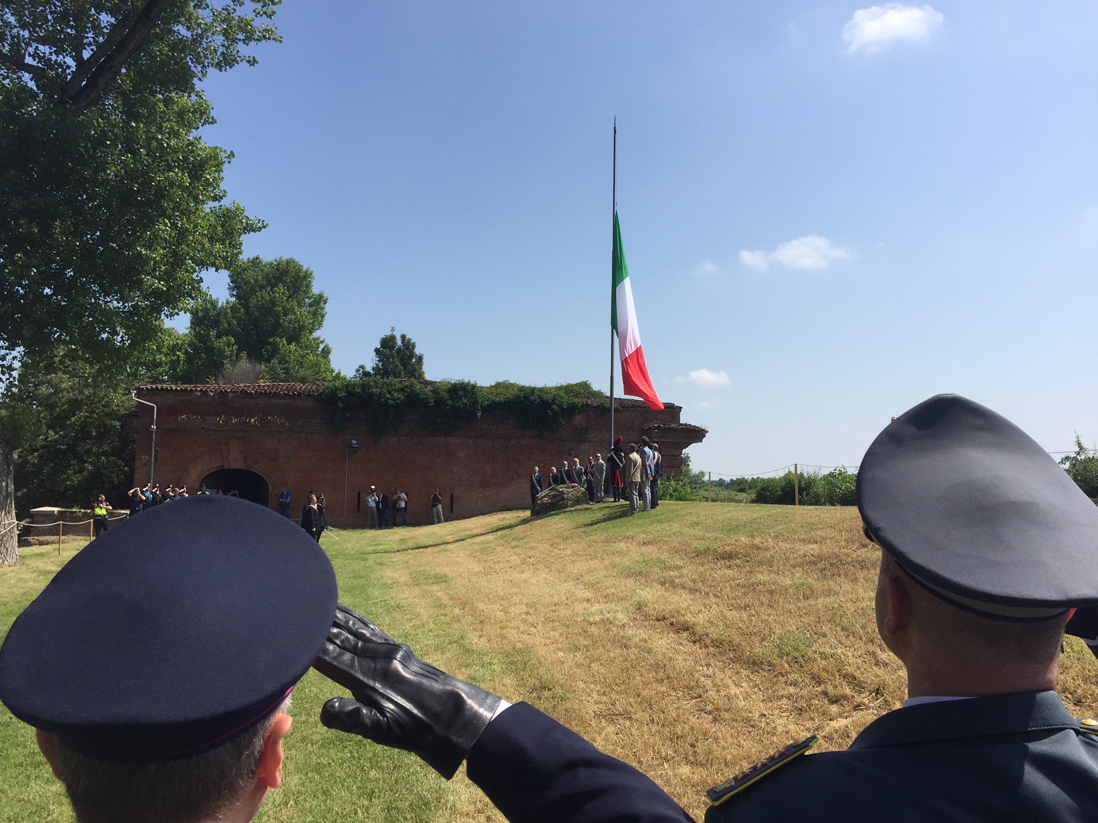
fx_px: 920
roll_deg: -2.0
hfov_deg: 61.7
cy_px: 412
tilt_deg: +4.7
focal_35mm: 29
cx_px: 549
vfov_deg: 48.2
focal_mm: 4.15
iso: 32
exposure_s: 1/2475
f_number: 2.2
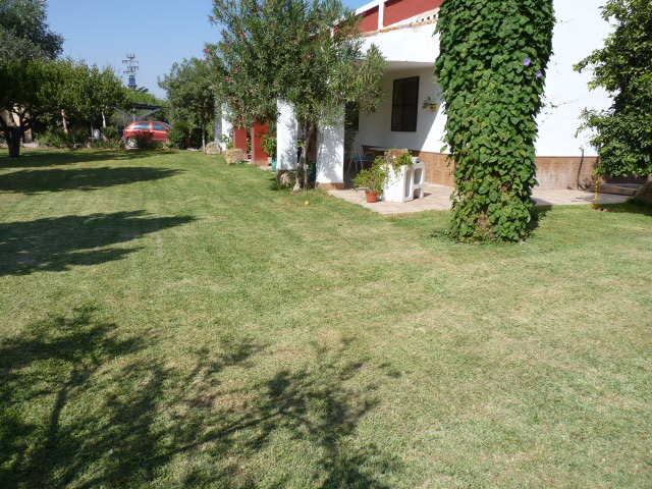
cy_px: 244
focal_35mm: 27
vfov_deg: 51.4
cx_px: 326
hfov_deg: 65.3
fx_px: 509
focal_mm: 4.8
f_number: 3.2
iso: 80
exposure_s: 1/1000
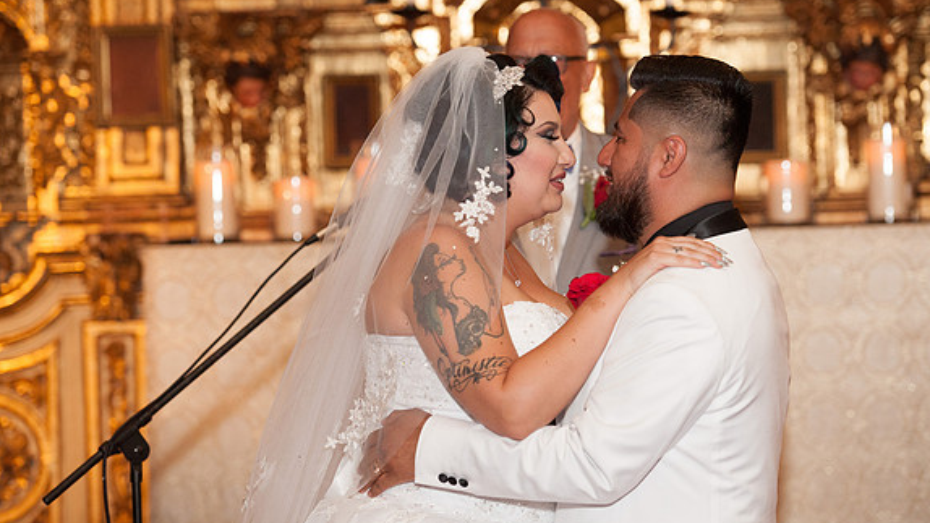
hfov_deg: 16.9
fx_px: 3132
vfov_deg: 9.5
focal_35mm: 127
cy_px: 225
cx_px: 467
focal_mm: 120
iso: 2500
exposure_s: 1/100
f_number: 3.5
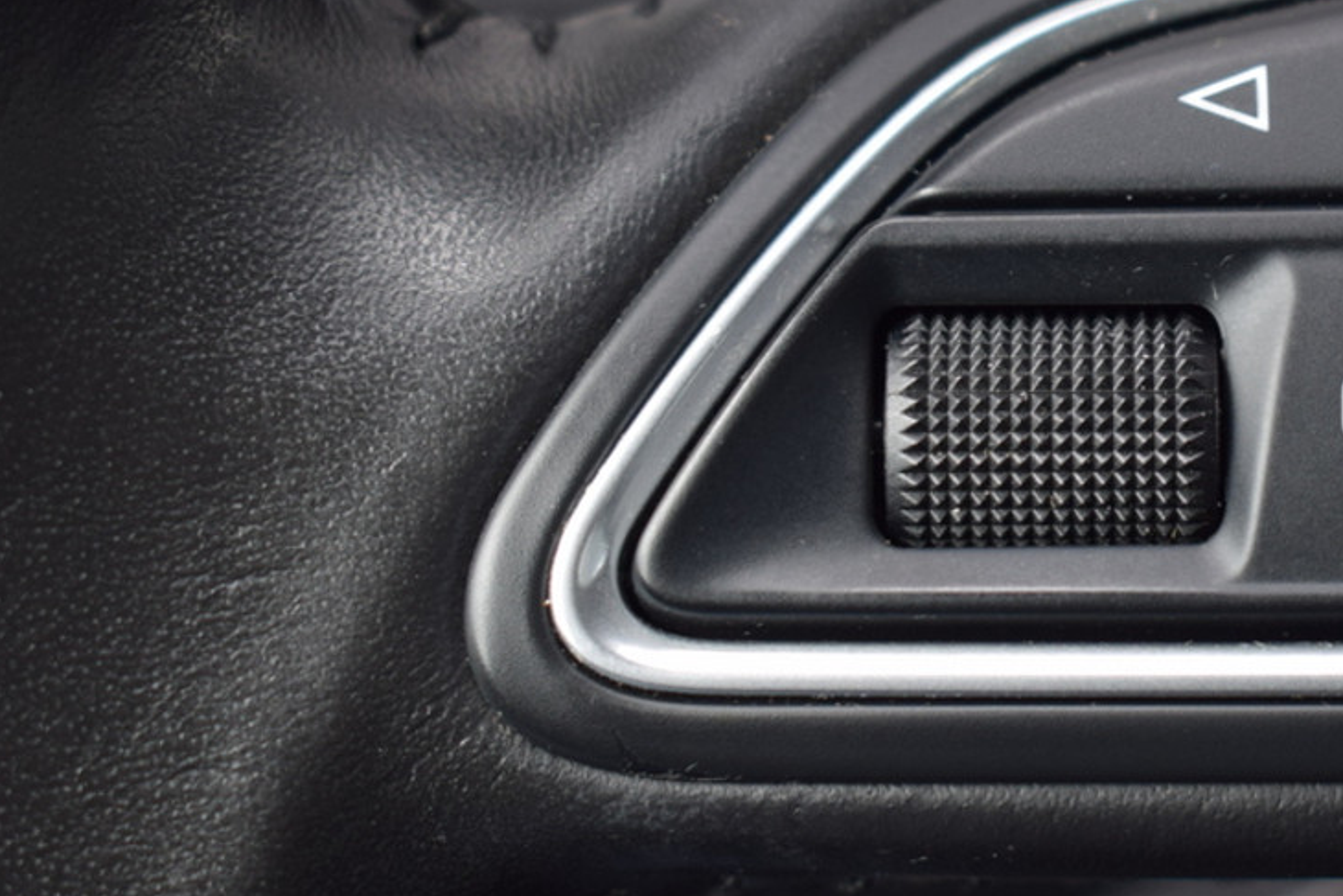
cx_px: 1234
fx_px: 4291
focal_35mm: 115
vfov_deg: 11.9
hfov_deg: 17.5
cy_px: 201
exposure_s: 1/80
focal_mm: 40
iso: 400
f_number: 5
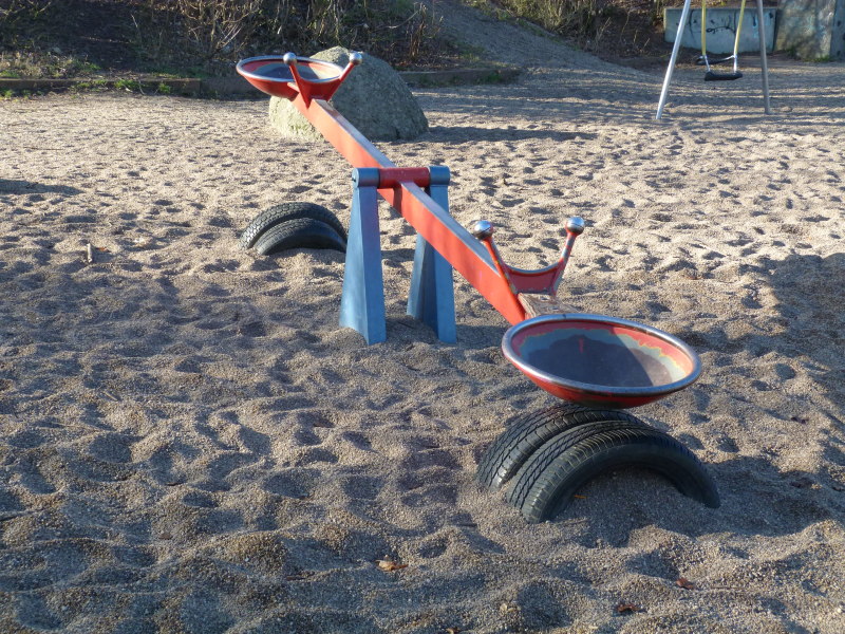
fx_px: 1269
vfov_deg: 28.0
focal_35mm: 52
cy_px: 317
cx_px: 422
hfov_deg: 36.8
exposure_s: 1/250
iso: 160
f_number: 3.6
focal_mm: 9.4
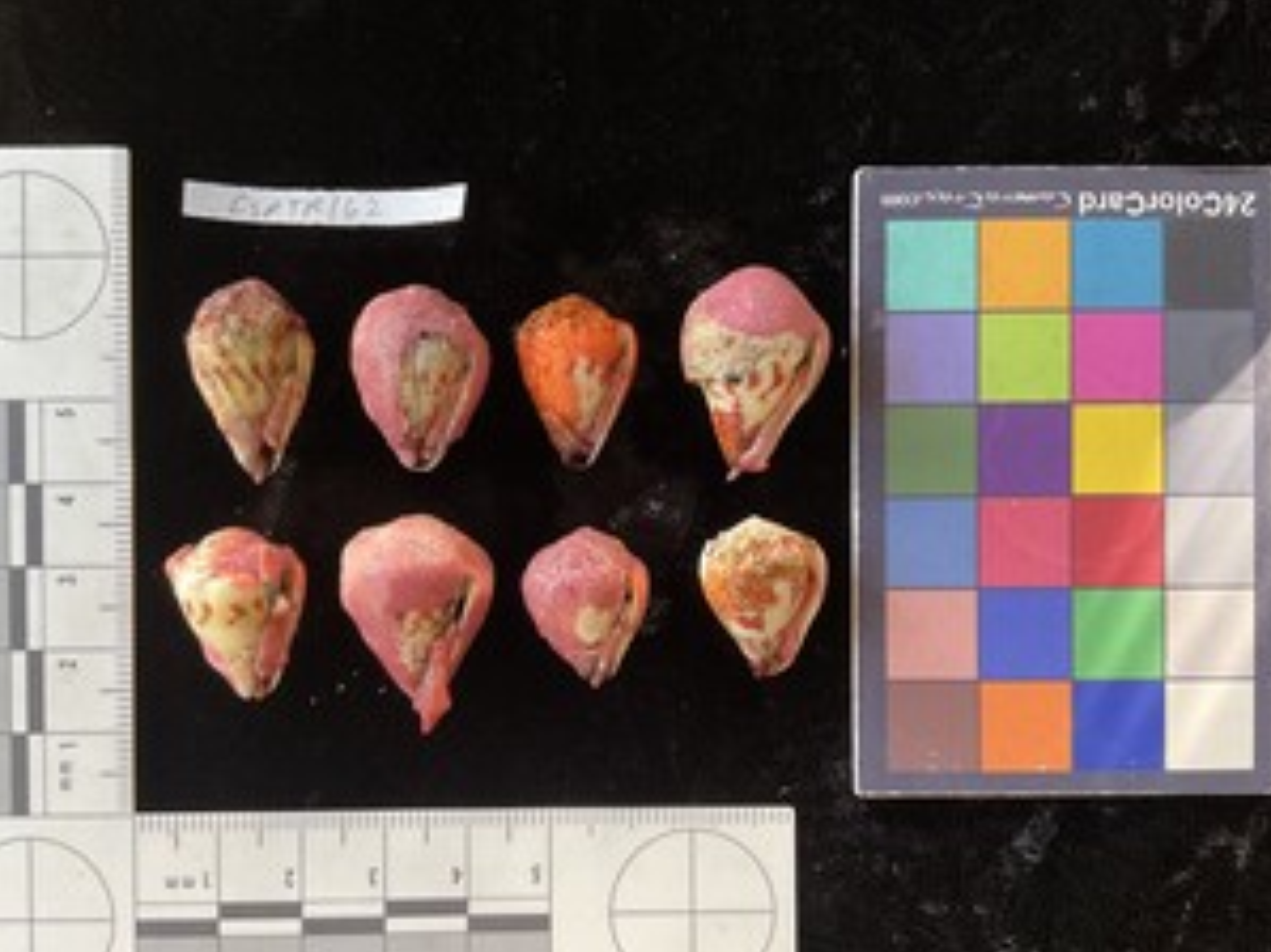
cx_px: 599
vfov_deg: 41.7
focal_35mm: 34
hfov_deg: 53.9
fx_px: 1248
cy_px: 533
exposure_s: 1/60
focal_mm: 3
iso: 100
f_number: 1.8
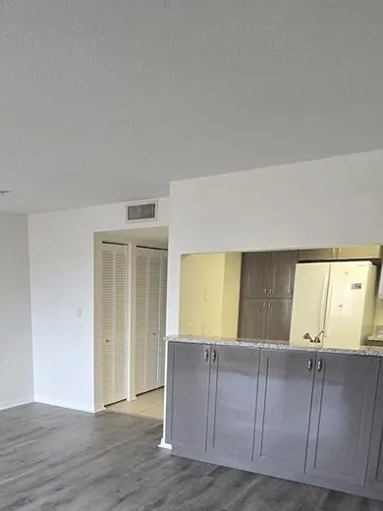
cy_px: 393
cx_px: 100
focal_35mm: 30
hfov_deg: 45.3
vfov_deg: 56.5
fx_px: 443
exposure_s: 1/60
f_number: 2.2
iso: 160
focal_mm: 2.2
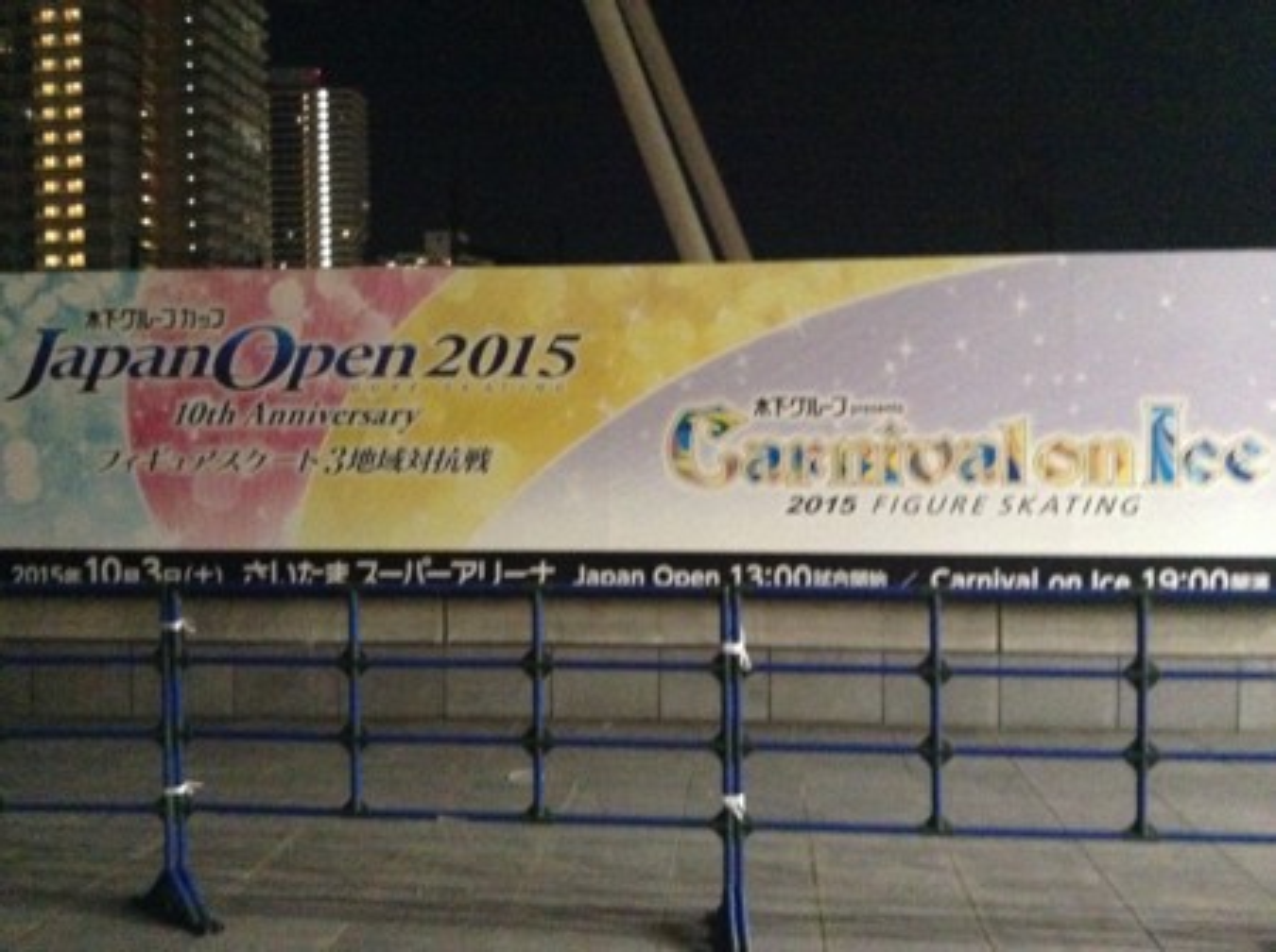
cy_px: 476
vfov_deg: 42.8
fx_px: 1214
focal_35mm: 33
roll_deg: +0.0
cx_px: 638
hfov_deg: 55.4
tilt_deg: -5.7
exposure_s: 1/15
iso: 640
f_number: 2.4
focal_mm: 3.3
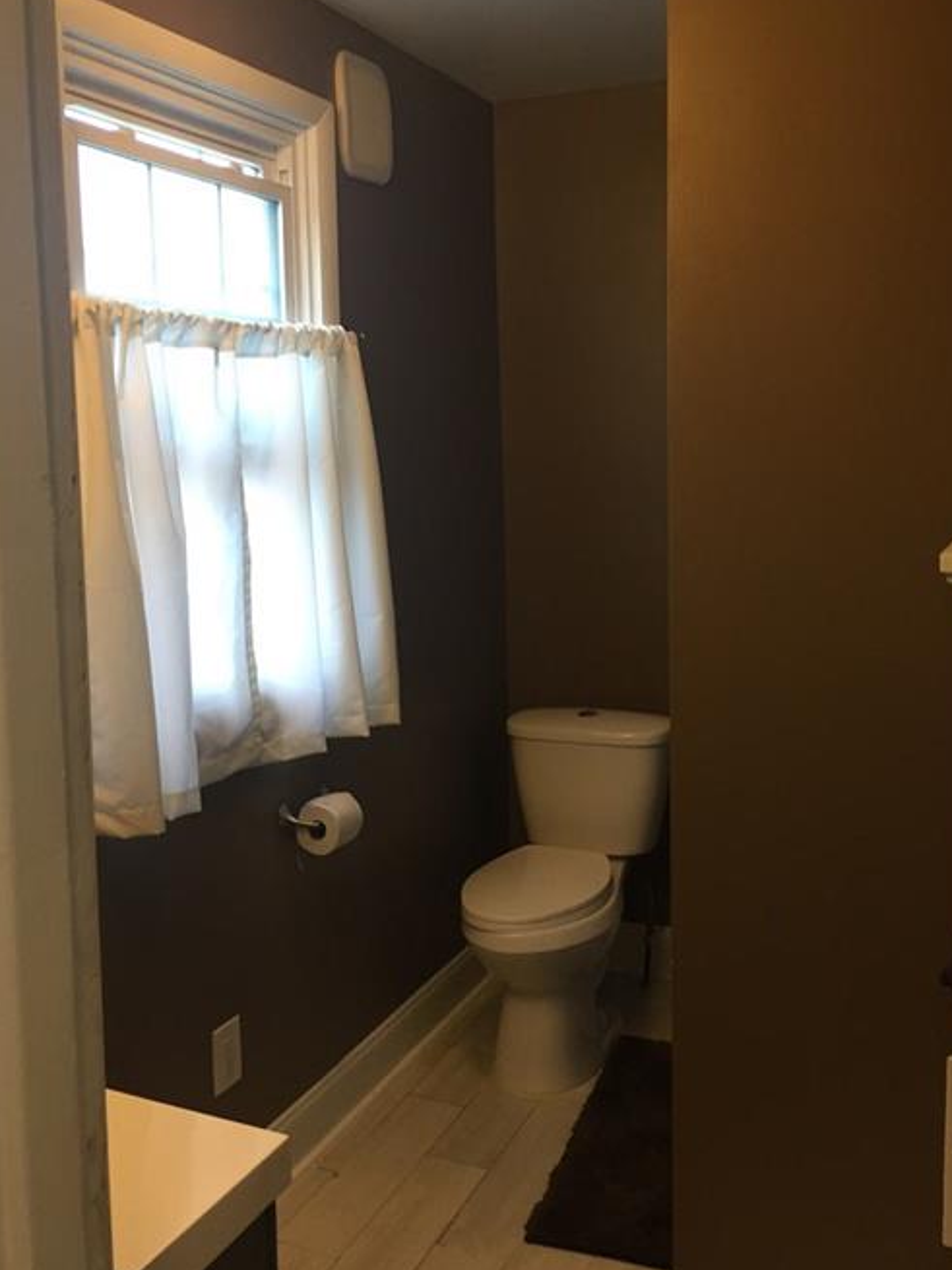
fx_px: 1247
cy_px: 564
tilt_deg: -4.7
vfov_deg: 53.8
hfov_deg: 41.8
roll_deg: +1.7
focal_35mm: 34
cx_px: 450
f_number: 2.2
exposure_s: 1/30
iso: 50
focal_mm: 4.15
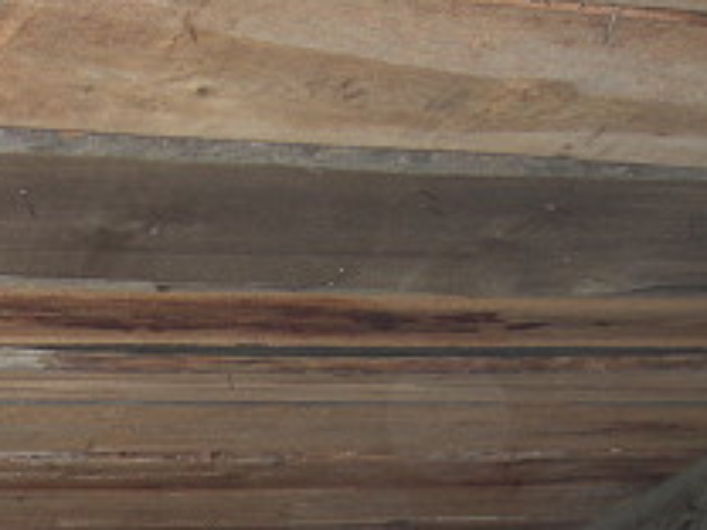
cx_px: 66
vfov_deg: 14.7
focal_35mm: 97
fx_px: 1981
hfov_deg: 19.8
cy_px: 669
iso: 200
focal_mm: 7.9
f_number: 2.8
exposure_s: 1/60
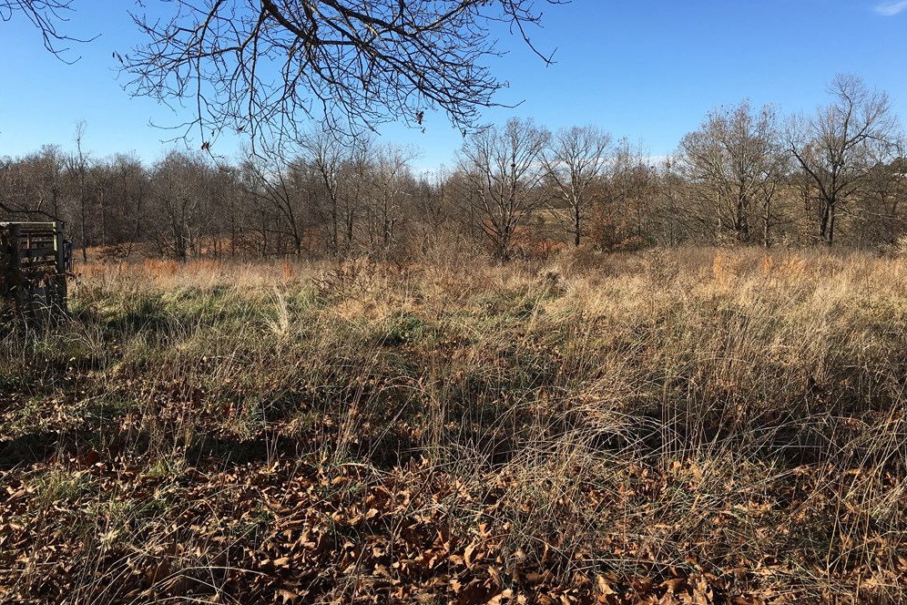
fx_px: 781
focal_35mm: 31
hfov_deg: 60.3
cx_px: 462
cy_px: 264
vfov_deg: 42.2
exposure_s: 1/1099
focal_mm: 4.15
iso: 25
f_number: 2.2
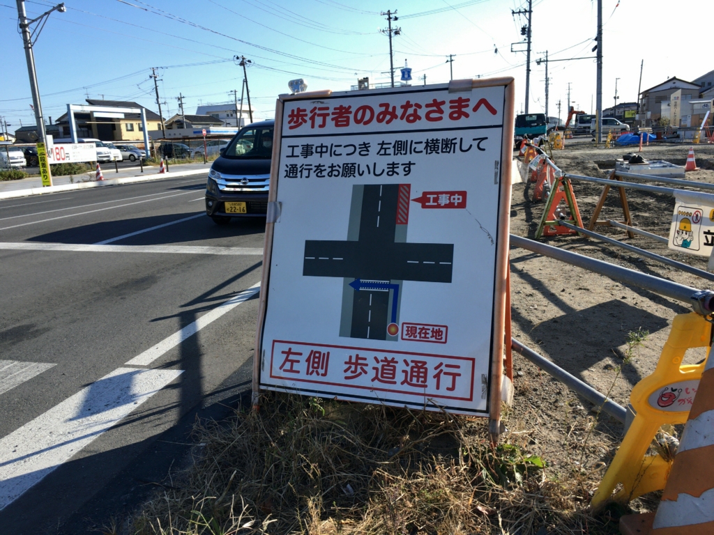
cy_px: 268
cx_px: 357
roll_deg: +4.9
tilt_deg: -10.7
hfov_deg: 61.7
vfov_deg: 48.2
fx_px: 598
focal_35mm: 29
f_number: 2.2
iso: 25
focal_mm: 4.15
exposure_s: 1/680
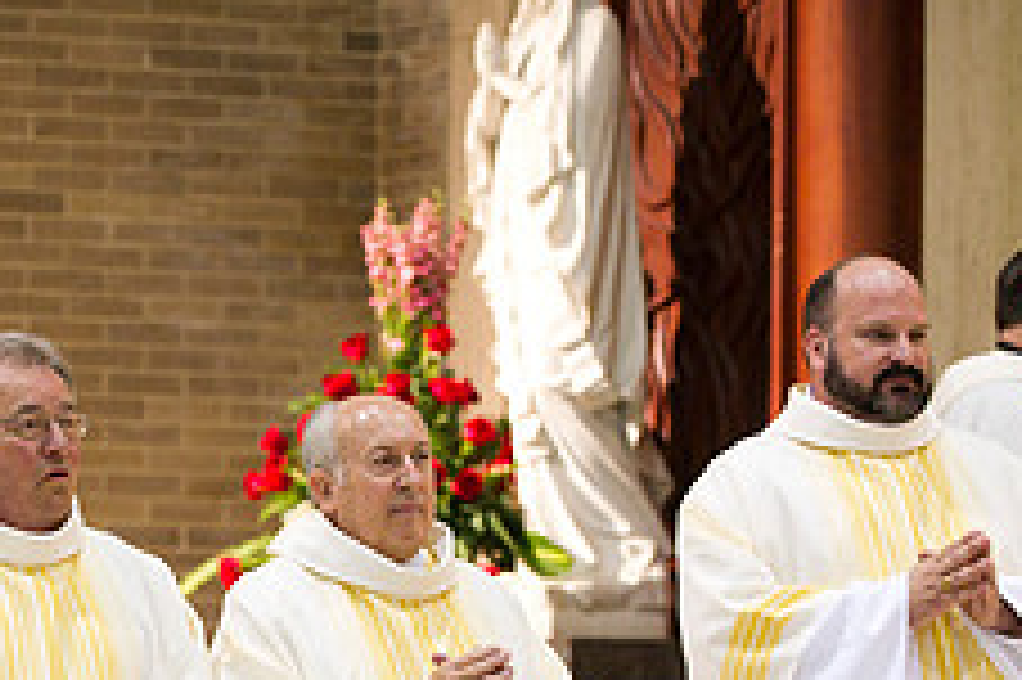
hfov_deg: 7.7
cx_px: 153
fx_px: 7602
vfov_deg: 5.1
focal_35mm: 268
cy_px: 779
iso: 2000
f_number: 2.8
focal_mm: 105
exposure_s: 1/125
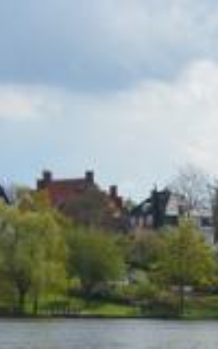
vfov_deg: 12.3
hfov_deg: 6.7
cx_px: 833
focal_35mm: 161
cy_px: 545
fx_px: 1526
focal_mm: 21
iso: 100
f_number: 9
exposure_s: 1/320
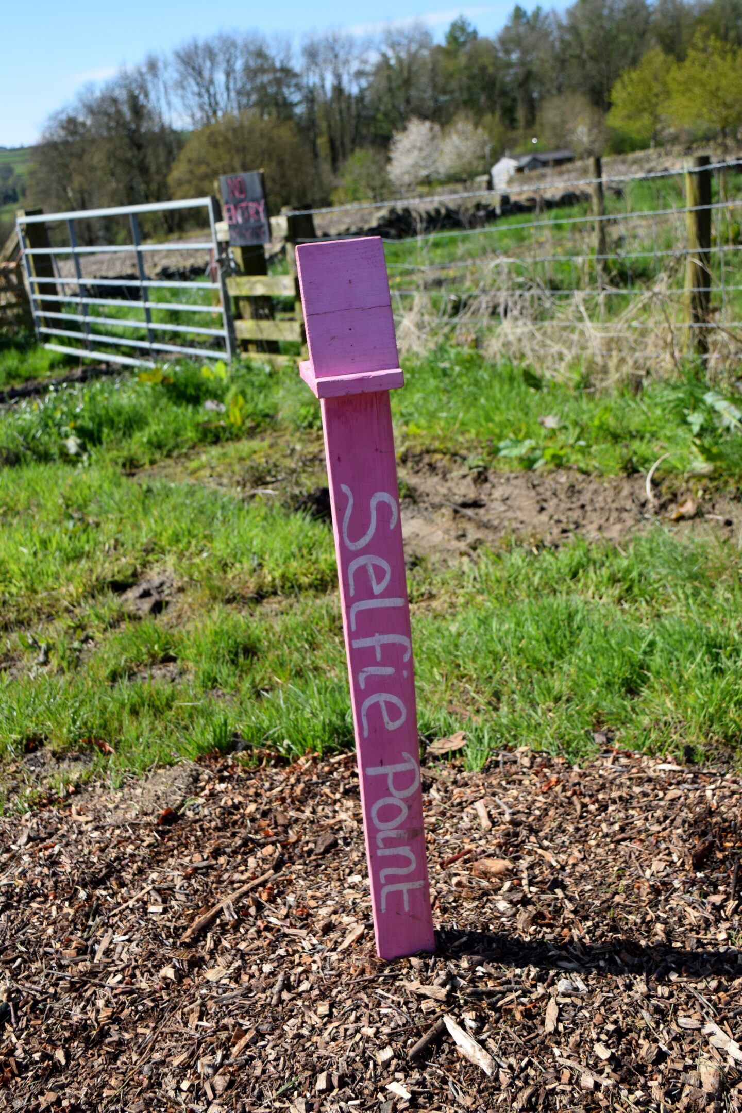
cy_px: 556
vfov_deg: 53.1
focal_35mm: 36
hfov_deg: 36.9
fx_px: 1113
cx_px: 371
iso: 400
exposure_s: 1/1600
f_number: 5.6
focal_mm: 24
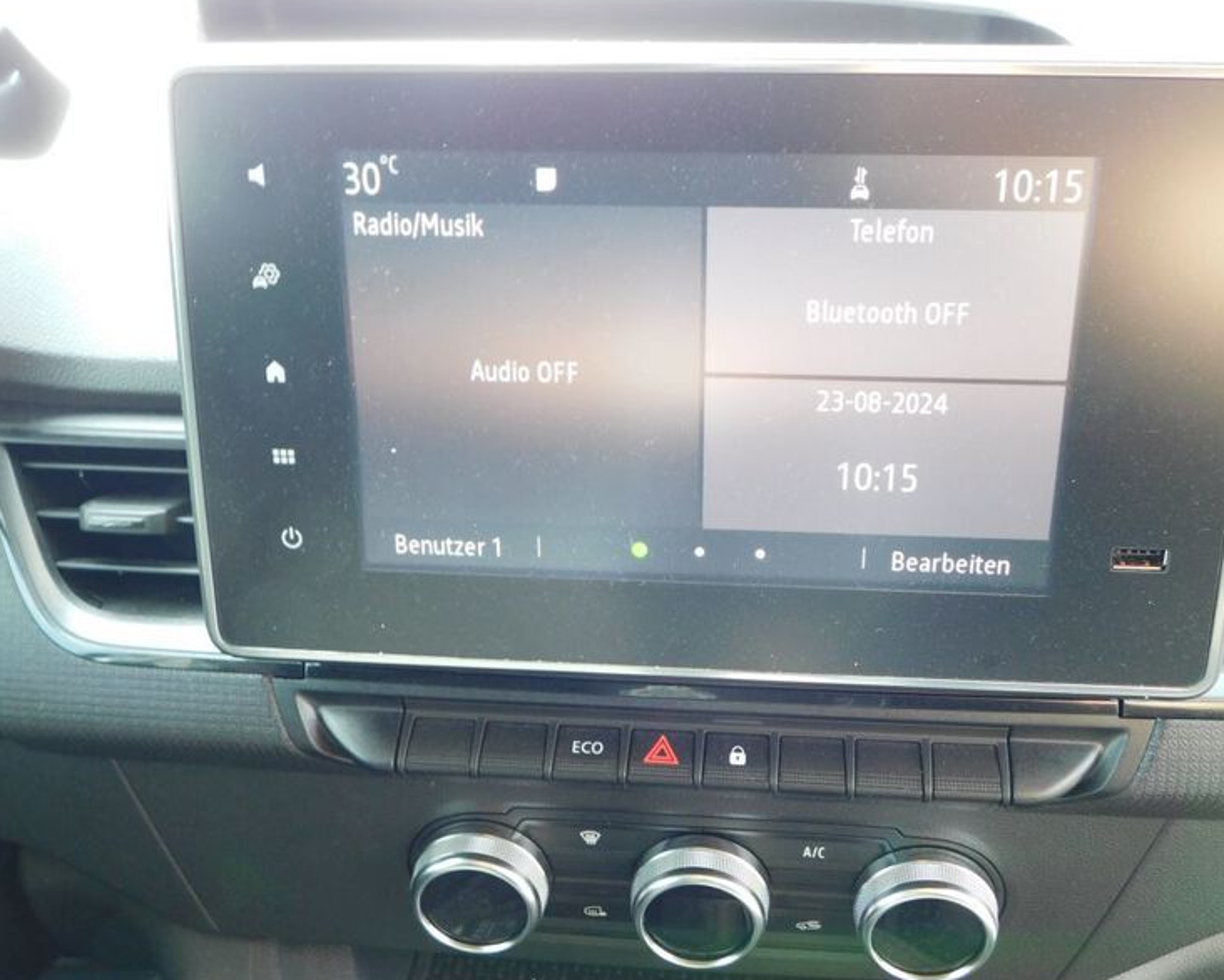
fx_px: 1160
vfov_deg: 45.8
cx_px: 664
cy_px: 483
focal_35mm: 32
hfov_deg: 55.6
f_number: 3.2
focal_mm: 5.3
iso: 200
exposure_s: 1/30
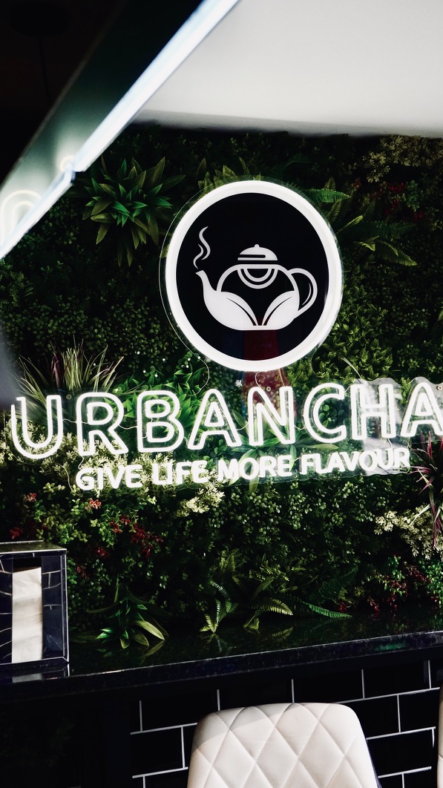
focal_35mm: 45
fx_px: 940
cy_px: 395
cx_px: 226
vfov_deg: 45.5
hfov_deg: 26.5
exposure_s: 1/640
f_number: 5
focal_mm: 42
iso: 2500
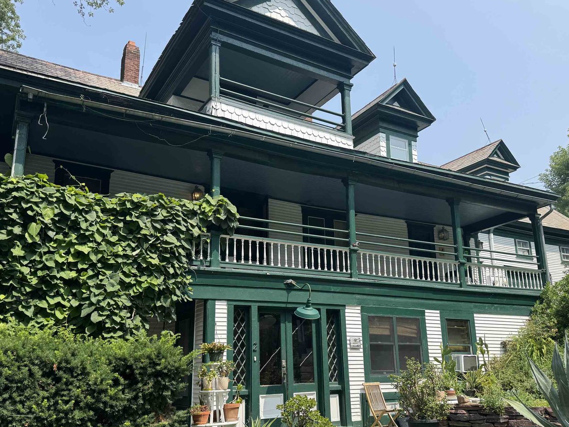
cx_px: 287
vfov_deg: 45.3
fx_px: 510
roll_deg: +1.3
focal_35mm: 31
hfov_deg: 58.4
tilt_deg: +12.5
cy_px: 245
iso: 80
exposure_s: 1/2331
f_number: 1.78
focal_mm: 6.76
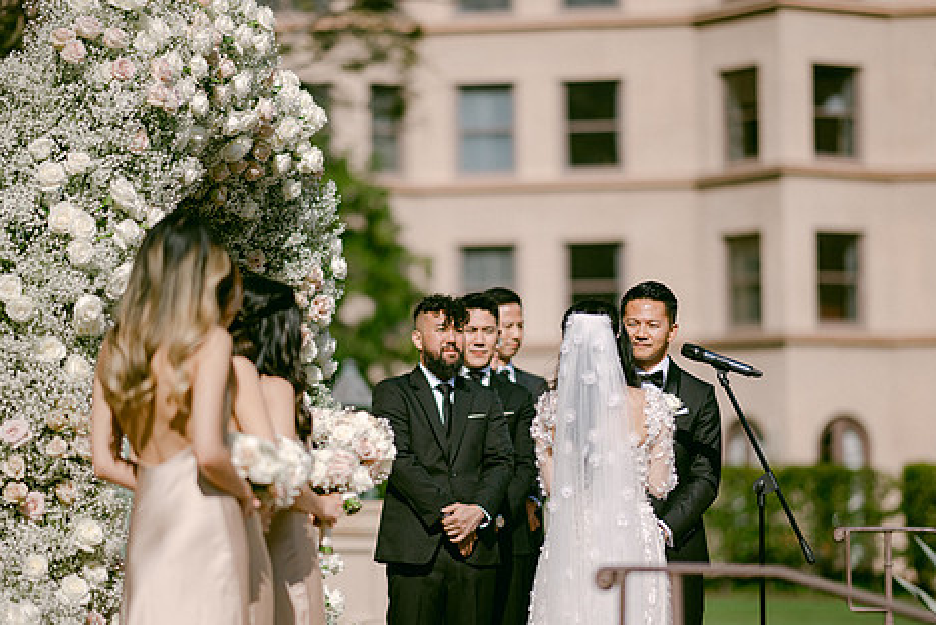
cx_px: 452
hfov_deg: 15.4
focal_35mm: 133
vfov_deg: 10.3
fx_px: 3459
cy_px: 357
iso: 200
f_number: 1.4
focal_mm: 105
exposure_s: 1/32000
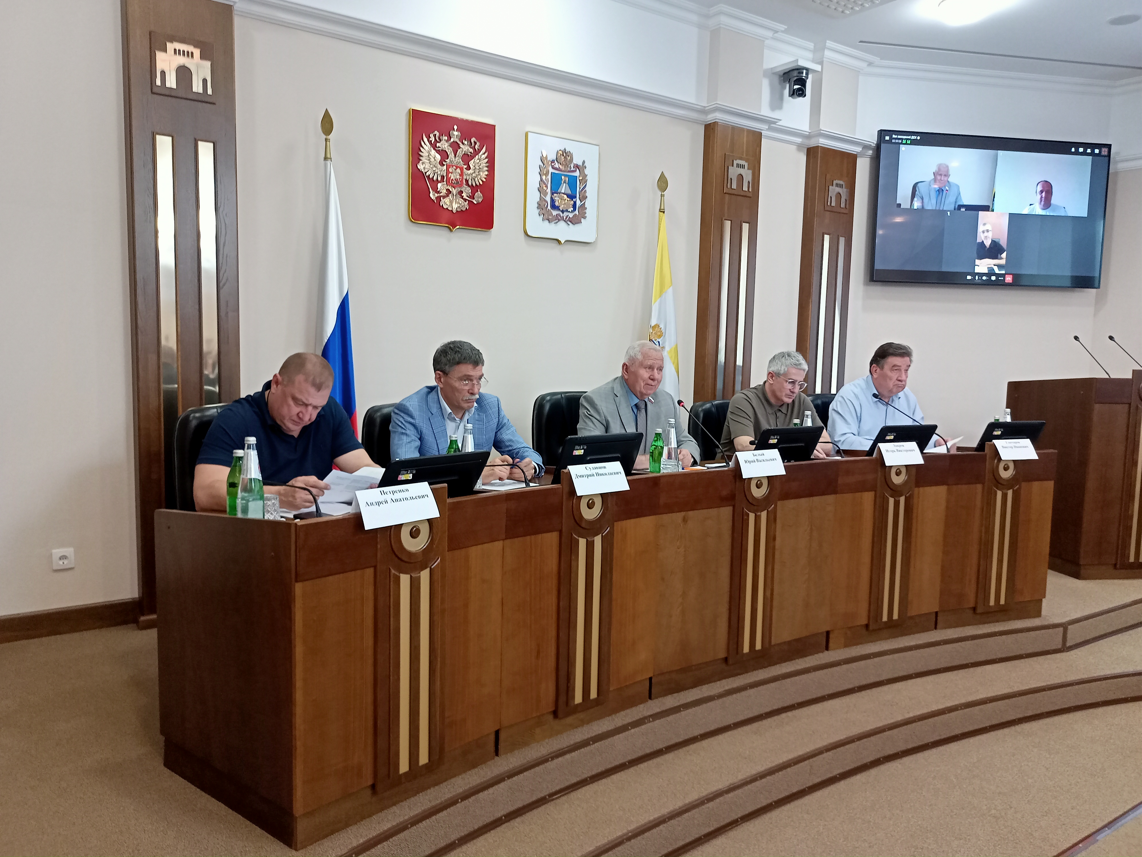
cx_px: 571
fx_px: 924
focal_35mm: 28
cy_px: 428
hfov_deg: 63.4
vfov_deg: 49.7
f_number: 1.8
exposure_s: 1/50
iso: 490
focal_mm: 4.69
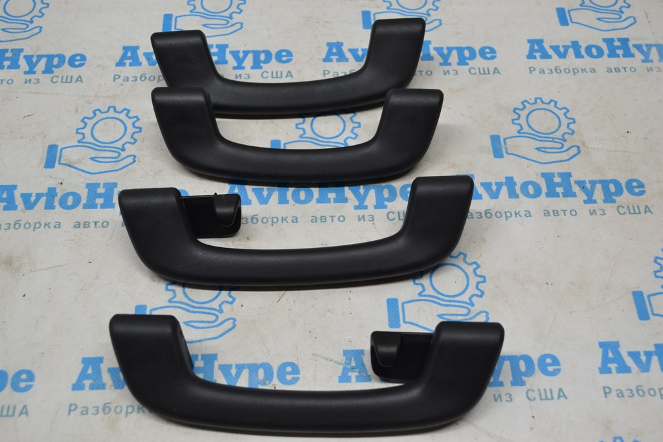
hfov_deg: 41.1
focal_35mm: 48
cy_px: 221
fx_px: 884
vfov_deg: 28.1
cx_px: 332
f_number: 5
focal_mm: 32
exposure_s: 1/100
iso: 400
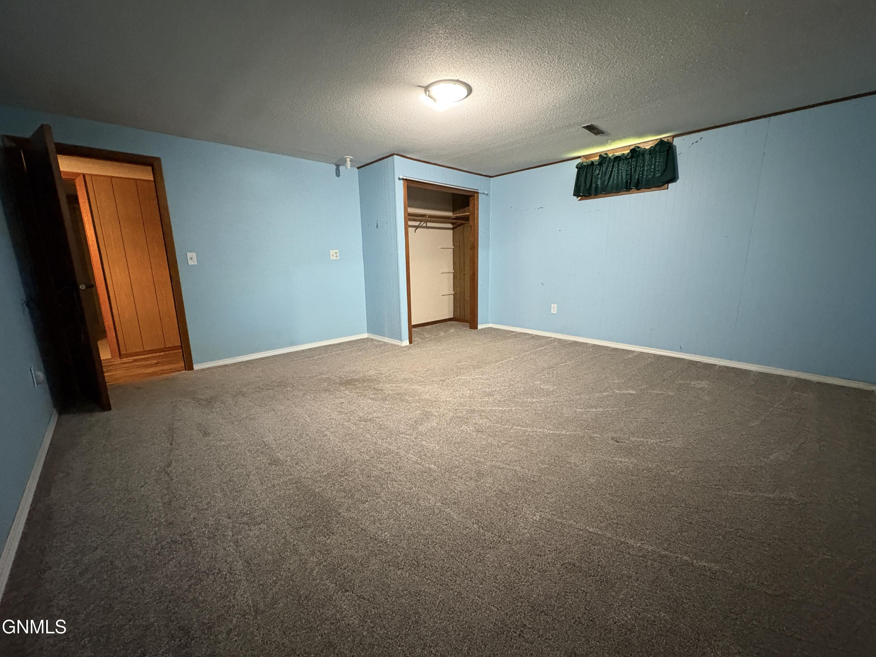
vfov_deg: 85.7
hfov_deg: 102.1
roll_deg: +0.0
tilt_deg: -13.2
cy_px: 328
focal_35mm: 14
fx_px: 354
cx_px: 438
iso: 1000
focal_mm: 2.22
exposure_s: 1/40
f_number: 2.2
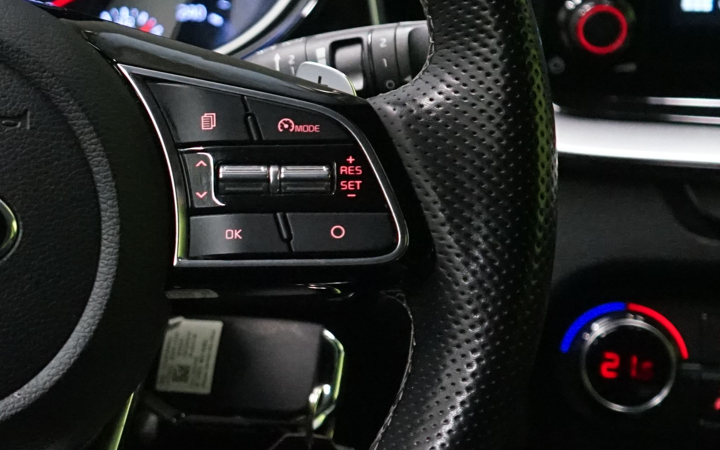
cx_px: -120
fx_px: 1923
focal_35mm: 98
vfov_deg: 13.3
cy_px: 148
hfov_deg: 20.0
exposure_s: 1/60
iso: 5000
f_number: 4
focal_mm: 33
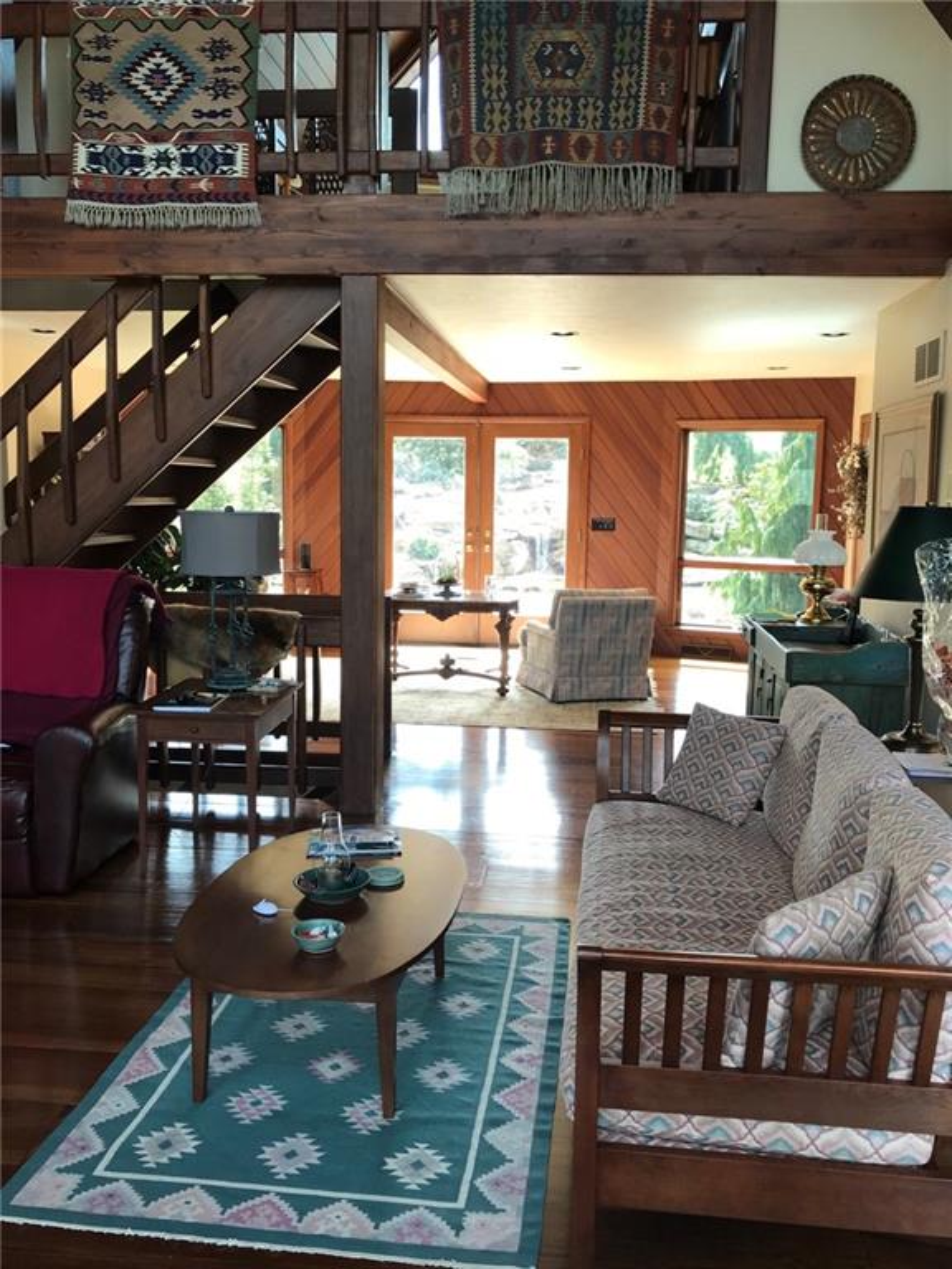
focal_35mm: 28
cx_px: 476
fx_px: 1027
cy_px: 634
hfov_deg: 49.7
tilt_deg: -7.5
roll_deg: +2.3
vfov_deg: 63.4
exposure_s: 1/60
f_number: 1.8
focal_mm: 3.99
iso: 25
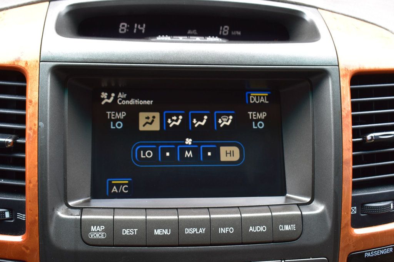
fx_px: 558
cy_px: 131
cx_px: 197
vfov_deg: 26.5
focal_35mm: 51
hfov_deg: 38.9
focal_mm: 34
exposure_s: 1/30
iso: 400
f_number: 7.1
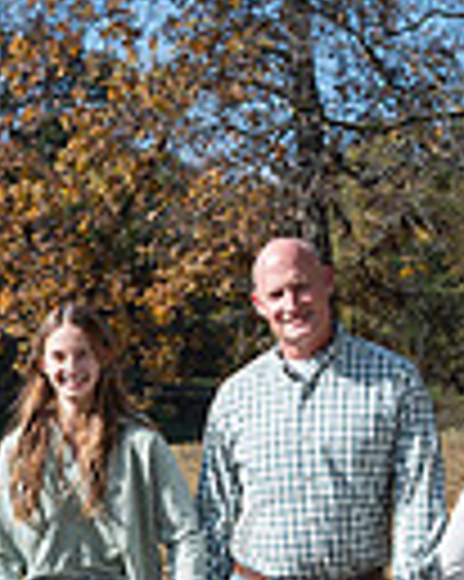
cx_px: -55
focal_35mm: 138
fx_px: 2372
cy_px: 778
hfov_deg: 11.0
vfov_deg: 13.4
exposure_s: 1/640
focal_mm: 31.5
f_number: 9
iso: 400
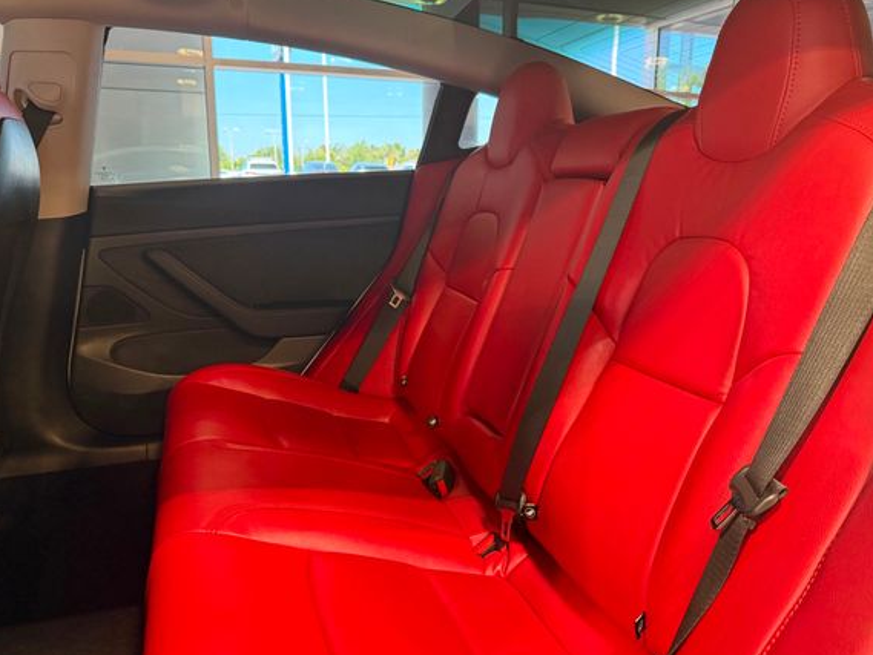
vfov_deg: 51.4
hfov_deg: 65.3
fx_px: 681
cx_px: 457
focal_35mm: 27
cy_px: 333
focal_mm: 6.76
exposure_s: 1/40
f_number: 1.78
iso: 640
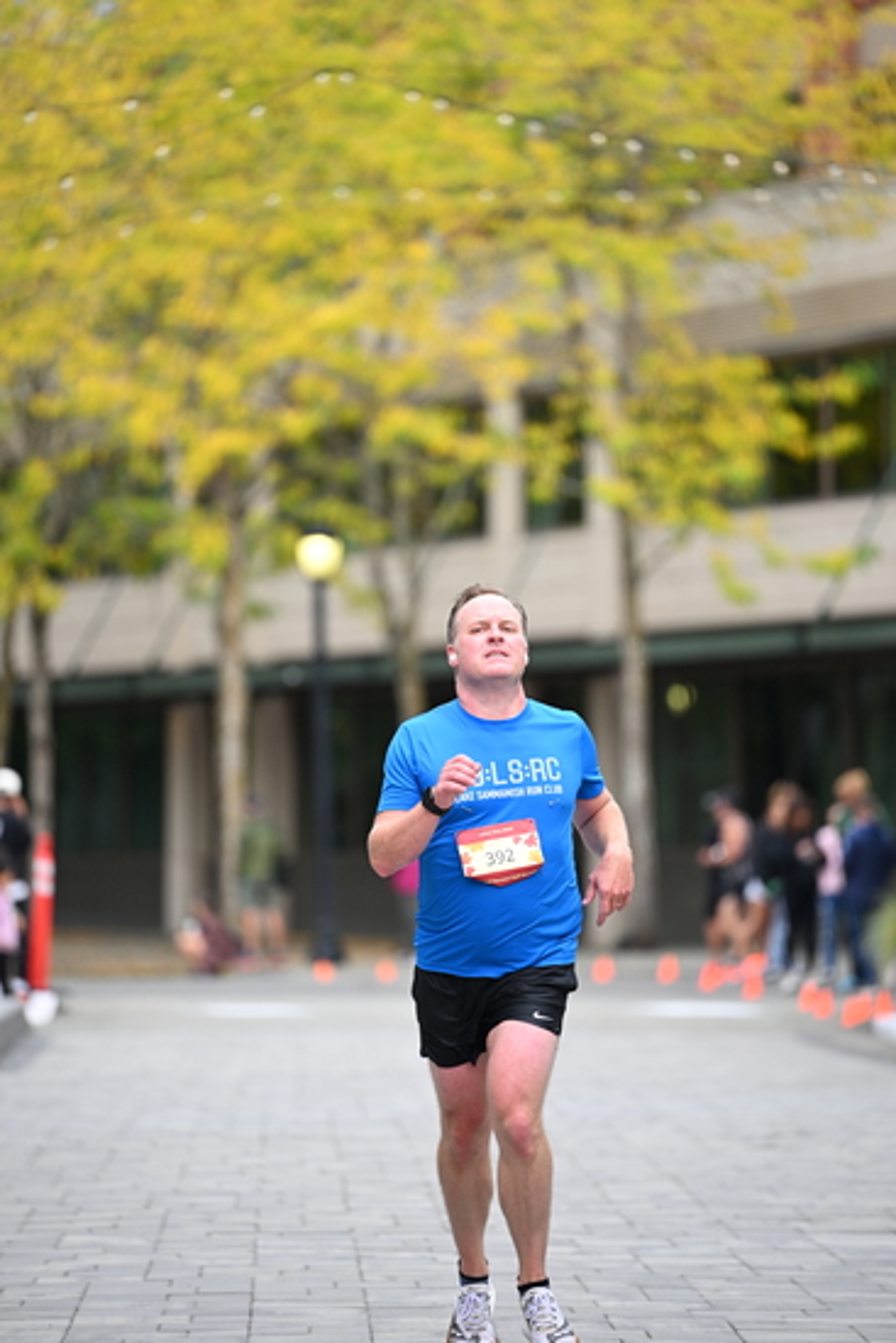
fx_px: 7461
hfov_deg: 6.9
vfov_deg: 10.3
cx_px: 448
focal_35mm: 200
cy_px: 672
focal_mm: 200
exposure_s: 1/1600
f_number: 2.8
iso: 640
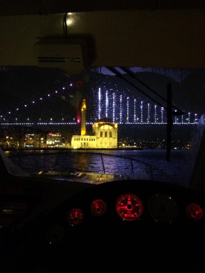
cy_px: 136
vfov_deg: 61.7
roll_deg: +1.3
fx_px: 229
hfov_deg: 48.2
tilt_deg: +1.3
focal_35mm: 29
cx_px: 102
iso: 800
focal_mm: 4.15
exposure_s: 1/17
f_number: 2.2
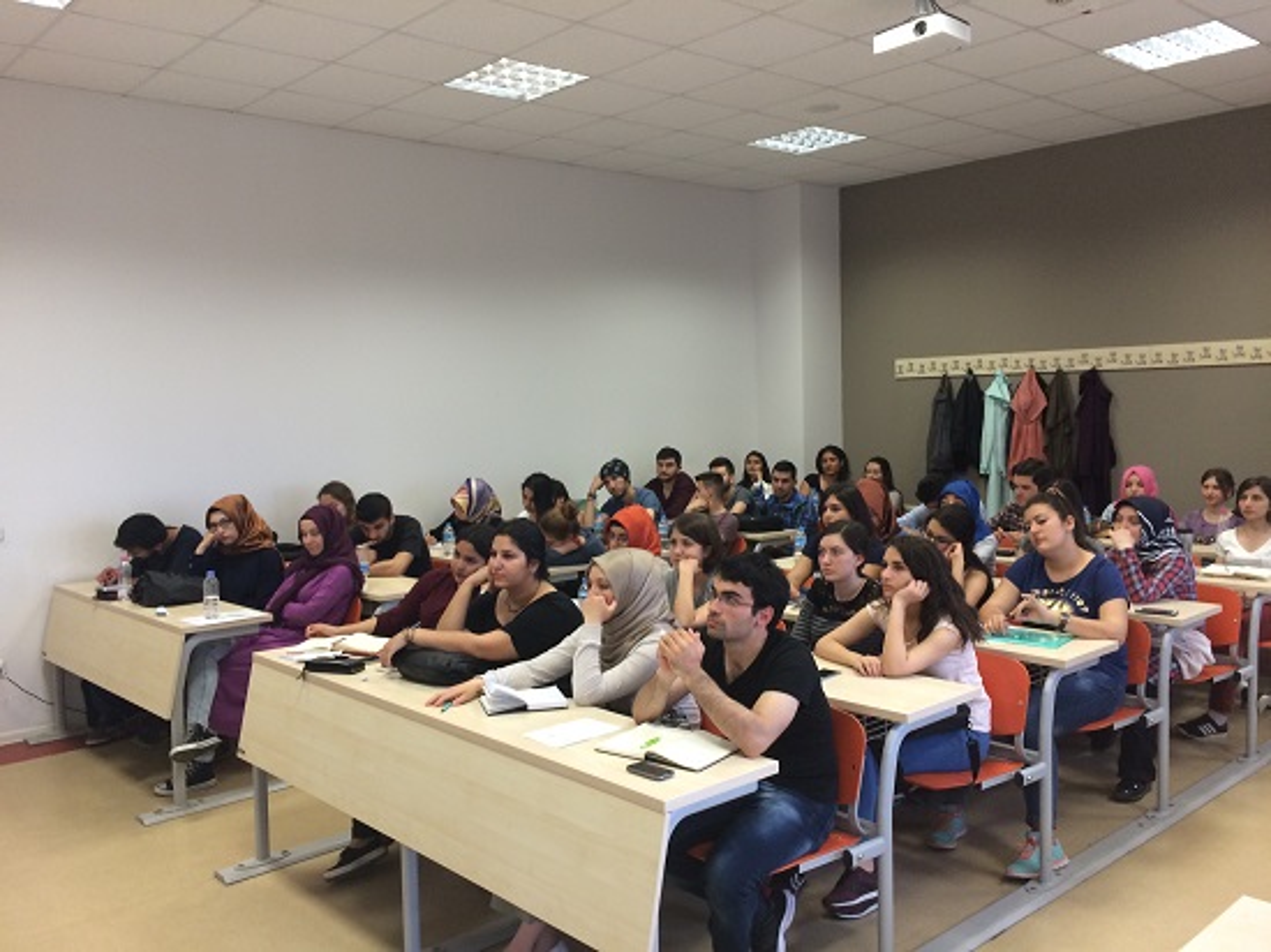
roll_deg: +1.9
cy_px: 476
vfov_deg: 48.2
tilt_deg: -5.0
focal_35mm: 29
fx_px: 1064
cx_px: 636
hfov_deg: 61.7
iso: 80
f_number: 2.2
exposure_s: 1/33
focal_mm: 4.15
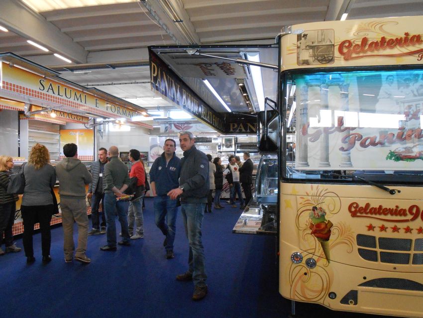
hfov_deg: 67.3
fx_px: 318
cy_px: 159
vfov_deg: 53.1
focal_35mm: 26
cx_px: 212
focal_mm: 4.6
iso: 500
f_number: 3.5
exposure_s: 1/125
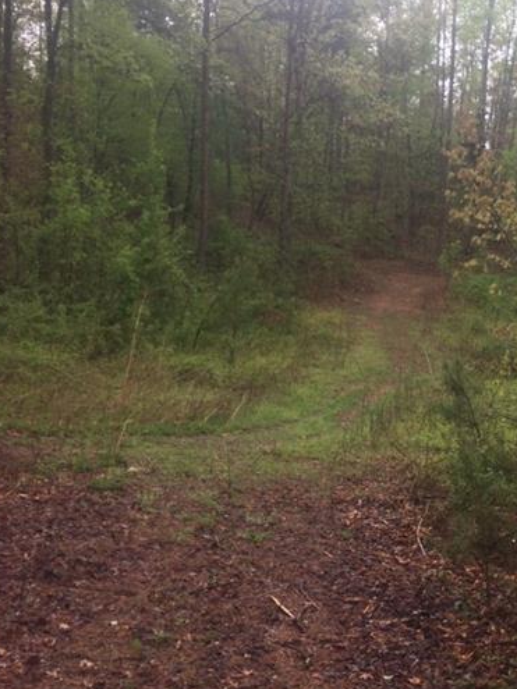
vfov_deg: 42.1
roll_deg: -1.5
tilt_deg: -6.7
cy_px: 351
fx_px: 897
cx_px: 386
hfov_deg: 31.6
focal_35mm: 45
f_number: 2.2
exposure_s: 1/540
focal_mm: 4.15
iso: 32
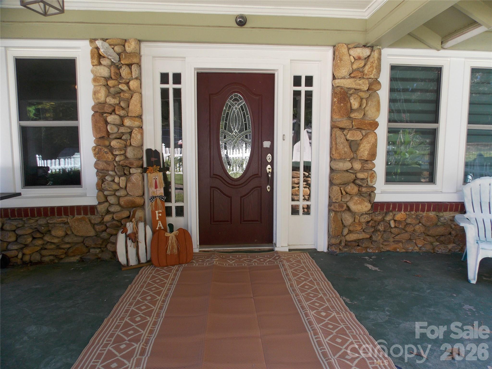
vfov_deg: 58.9
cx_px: 246
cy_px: 184
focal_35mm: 23
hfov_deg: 73.9
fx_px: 327
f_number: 3.1
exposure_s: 1/100
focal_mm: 4
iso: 80
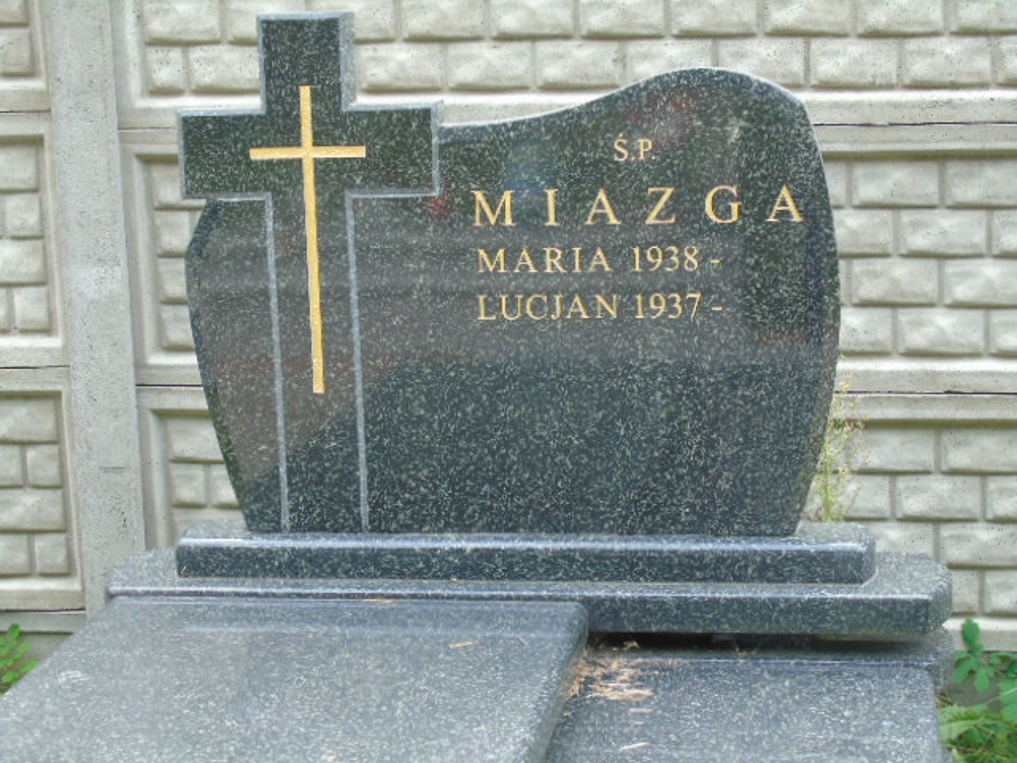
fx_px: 2086
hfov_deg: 27.4
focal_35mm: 71
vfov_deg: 20.7
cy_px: 382
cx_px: 508
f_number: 4.7
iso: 80
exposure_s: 1/30
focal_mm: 13
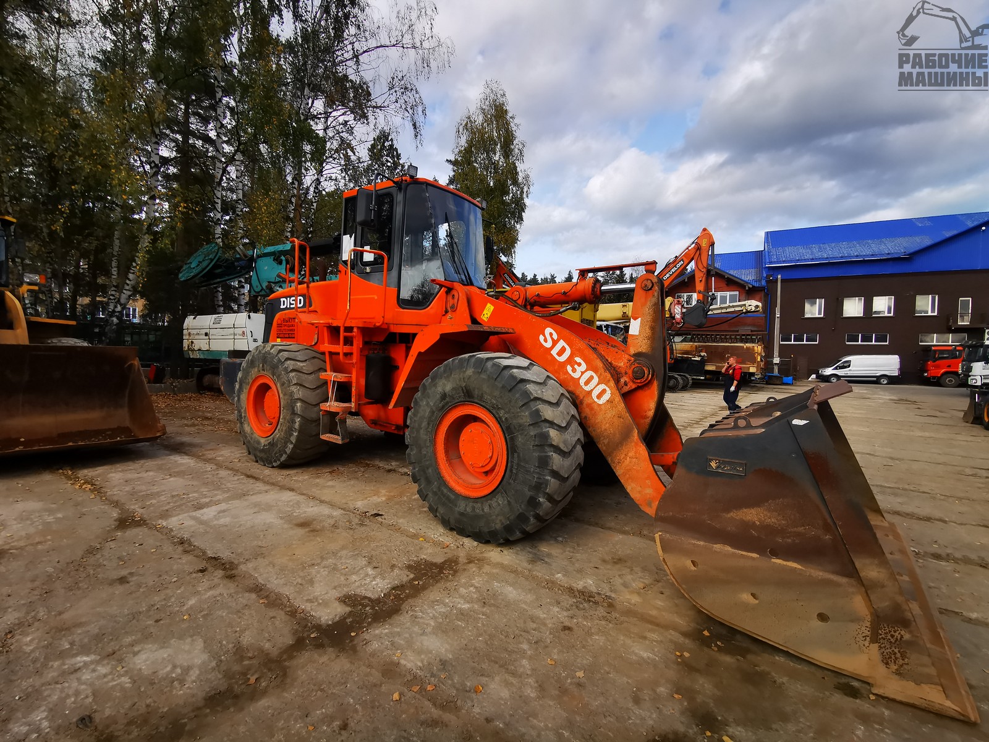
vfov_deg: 78.1
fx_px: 457
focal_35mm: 16
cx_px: 494
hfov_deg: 94.5
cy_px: 371
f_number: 2.2
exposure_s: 1/583
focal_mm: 2.35
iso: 50
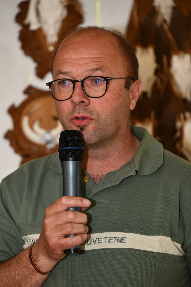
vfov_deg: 6.9
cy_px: 144
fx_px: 2387
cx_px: 96
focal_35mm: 300
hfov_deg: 4.6
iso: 1100
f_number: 5.6
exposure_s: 1/60
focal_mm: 300
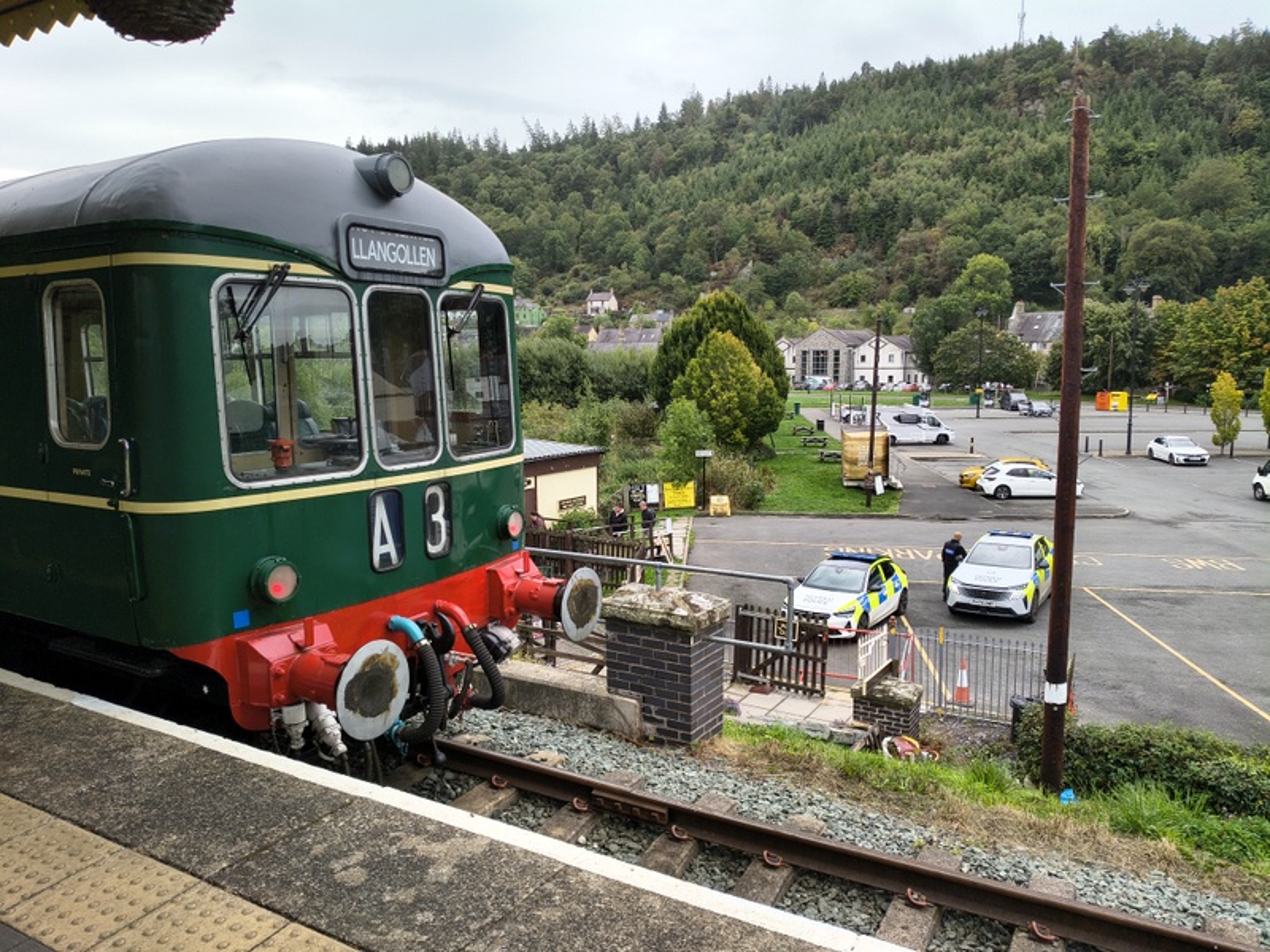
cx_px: 635
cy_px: 476
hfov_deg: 67.3
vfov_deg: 53.1
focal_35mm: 26
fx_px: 954
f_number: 1.8
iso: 101
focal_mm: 4.81
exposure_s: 1/580
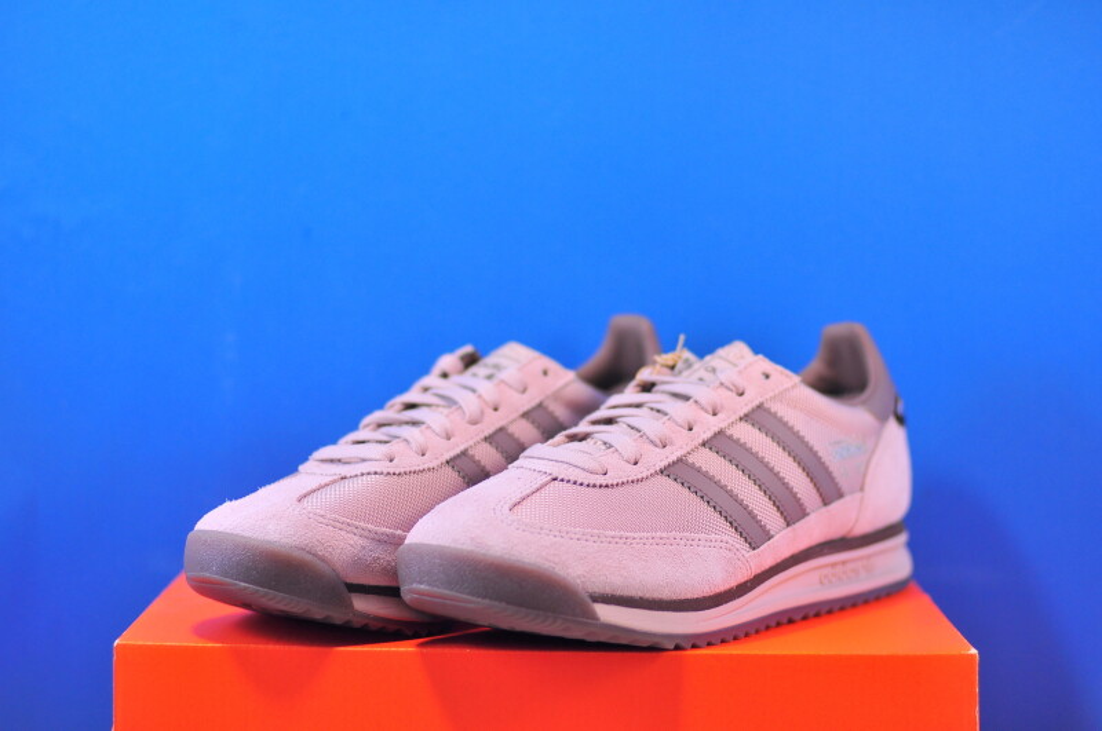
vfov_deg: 18.1
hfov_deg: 27.0
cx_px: 551
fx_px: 2293
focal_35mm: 75
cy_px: 366
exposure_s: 1/320
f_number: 2
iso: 250
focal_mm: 50
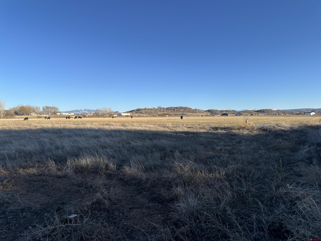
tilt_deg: -0.9
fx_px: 223
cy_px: 120
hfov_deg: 71.6
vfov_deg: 56.8
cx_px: 160
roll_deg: -0.7
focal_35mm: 24
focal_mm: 6.86
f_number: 1.78
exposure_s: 1/3058
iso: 80
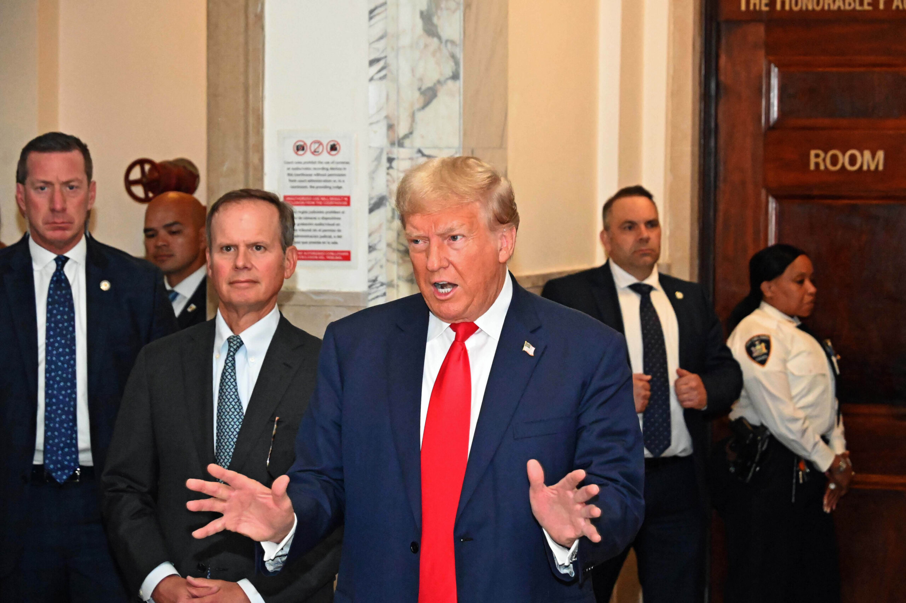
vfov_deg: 10.8
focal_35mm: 127
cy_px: 302
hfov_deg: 16.1
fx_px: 3194
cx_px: 453
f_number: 7.1
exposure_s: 1/125
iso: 11400
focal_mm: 85
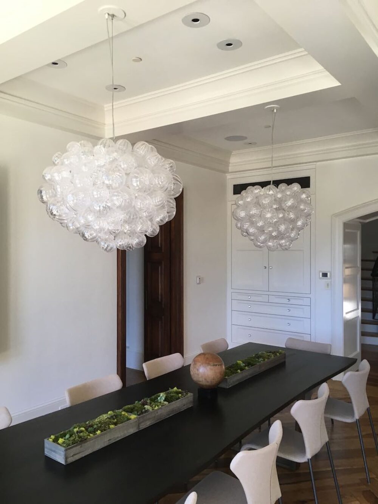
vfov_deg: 61.7
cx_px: 189
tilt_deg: -5.1
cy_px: 252
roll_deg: -1.6
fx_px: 422
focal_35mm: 29
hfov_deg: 48.2
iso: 32
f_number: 2.2
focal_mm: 4.15
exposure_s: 1/30
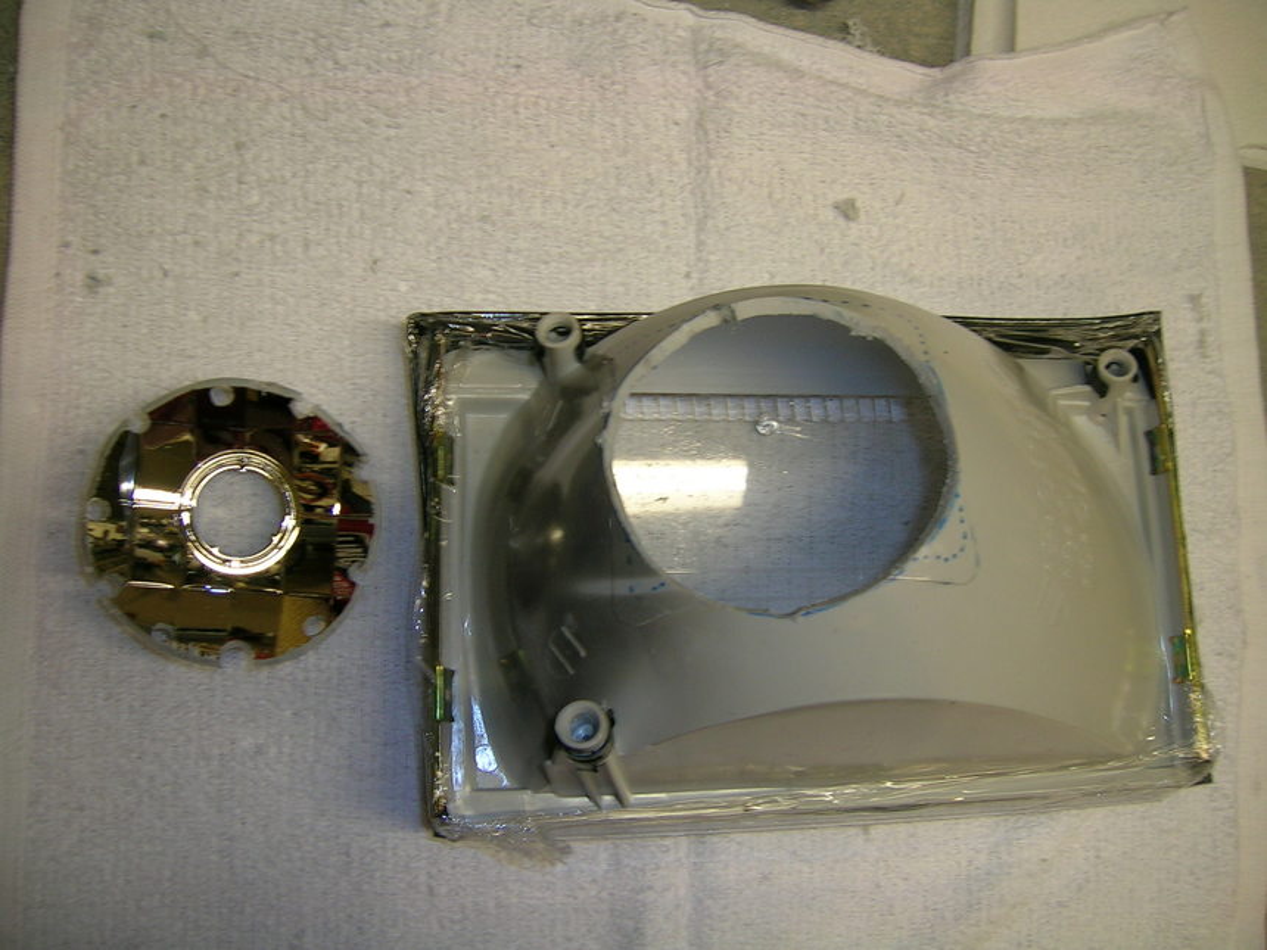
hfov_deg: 52.6
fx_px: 1281
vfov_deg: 40.7
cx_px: 634
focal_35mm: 35
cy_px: 475
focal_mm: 5.4
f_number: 2.8
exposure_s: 1/24.9
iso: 50
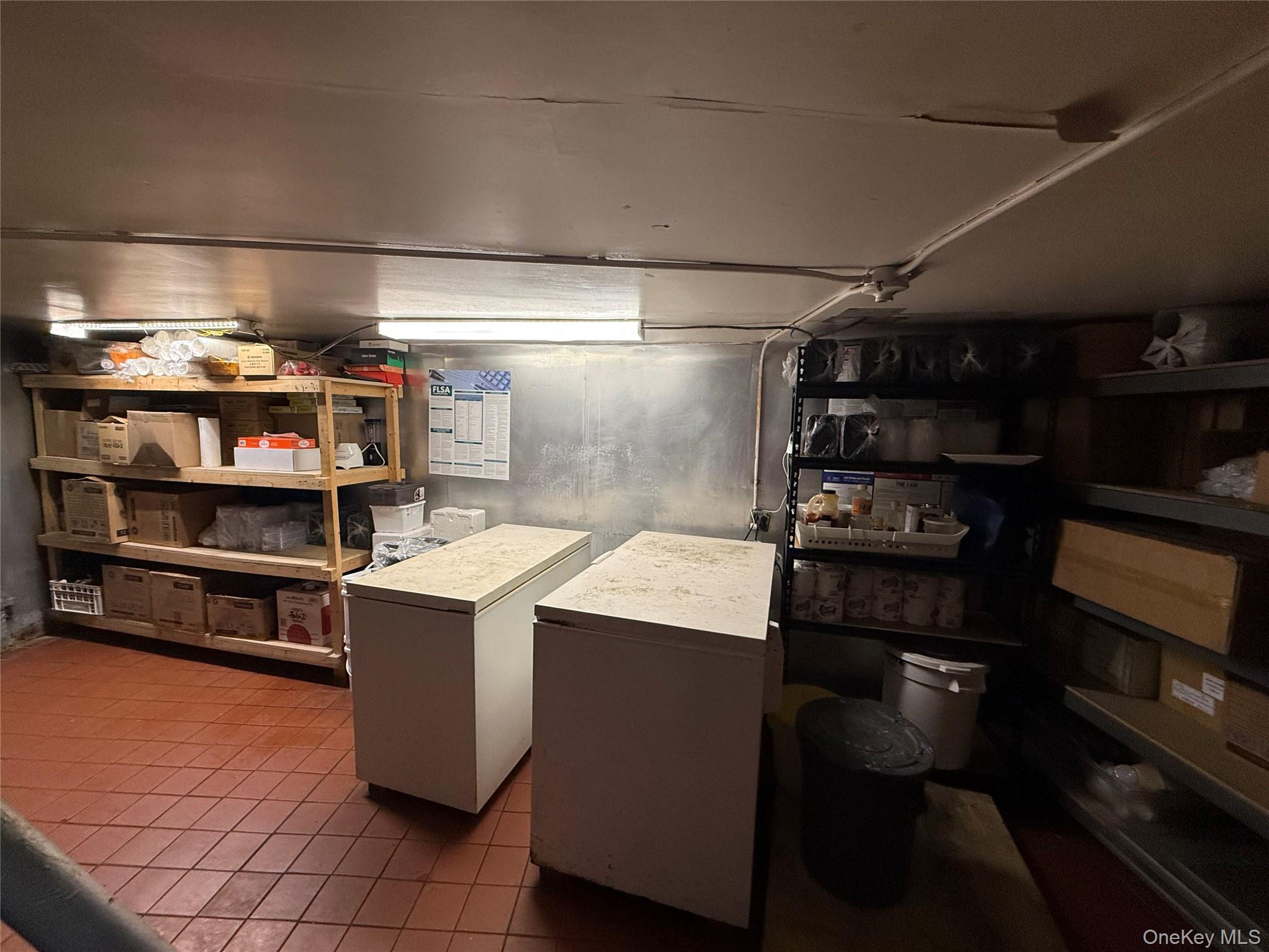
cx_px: 634
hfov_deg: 102.1
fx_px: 513
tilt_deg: -5.5
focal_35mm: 14
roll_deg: -1.4
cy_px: 476
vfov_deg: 85.7
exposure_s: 1/120
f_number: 2.2
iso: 250
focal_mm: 2.22
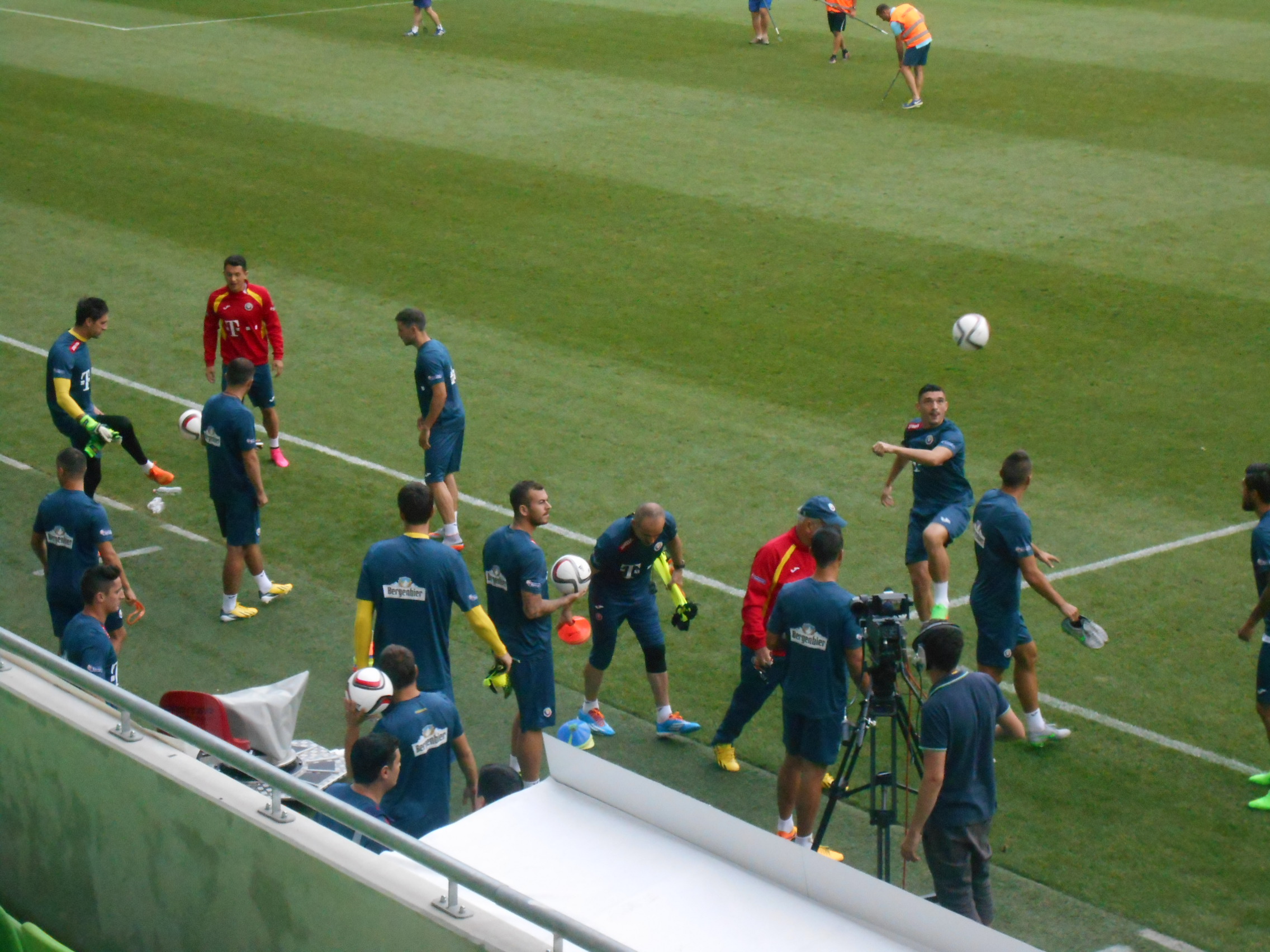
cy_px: 476
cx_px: 635
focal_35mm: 86
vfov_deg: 17.2
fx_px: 3155
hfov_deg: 22.8
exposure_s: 1/160
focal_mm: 15.4
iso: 800
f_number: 6.3
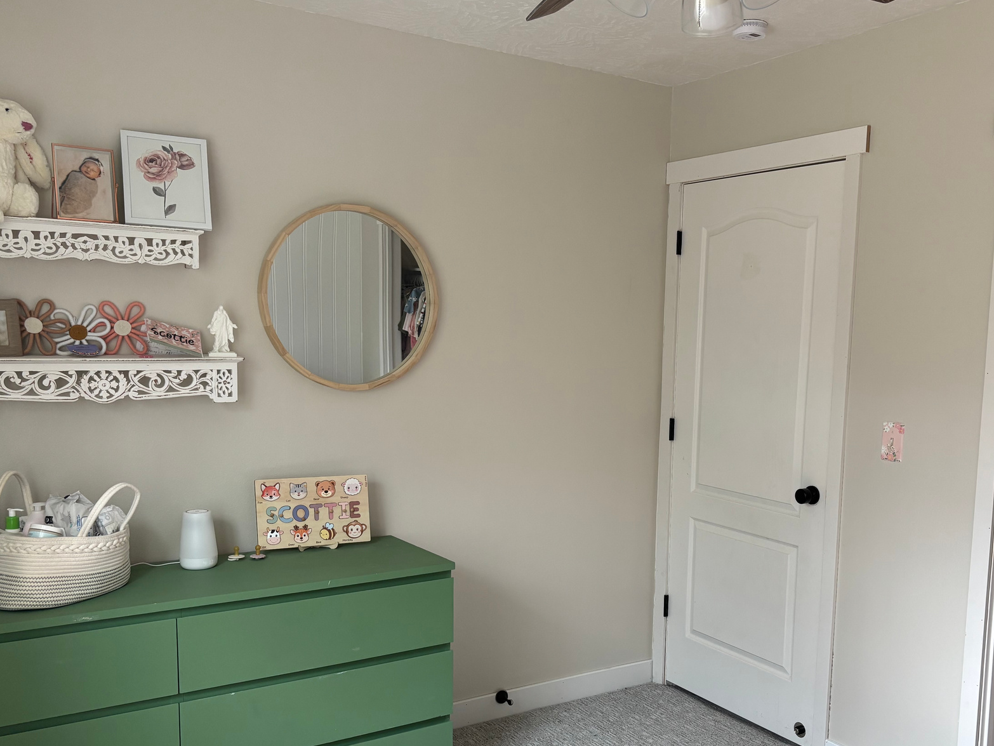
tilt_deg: -7.4
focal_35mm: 34
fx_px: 976
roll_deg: -1.6
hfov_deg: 53.7
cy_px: 448
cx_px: 577
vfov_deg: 41.6
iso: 125
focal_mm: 5.96
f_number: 1.6
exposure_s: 1/104
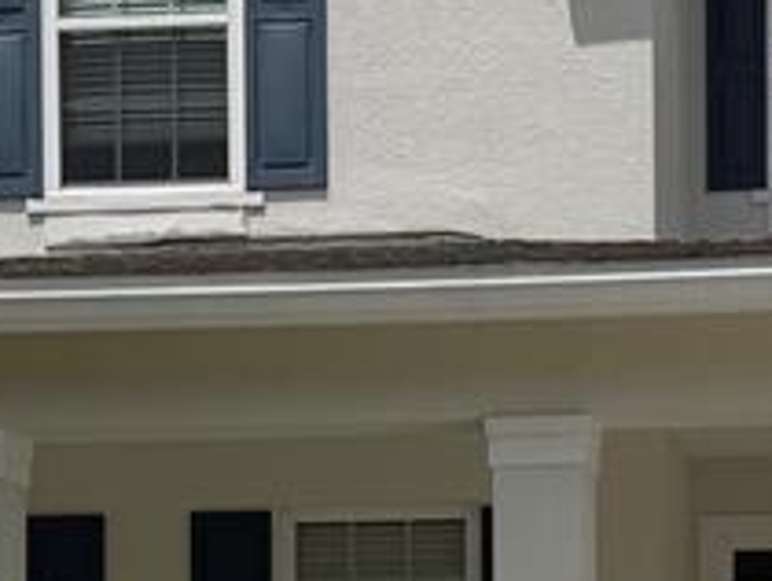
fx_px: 2612
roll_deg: +0.2
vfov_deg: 12.4
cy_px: 688
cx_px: 562
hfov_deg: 16.7
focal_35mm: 117
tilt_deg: +2.4
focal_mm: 6.76
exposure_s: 1/11905
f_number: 1.78
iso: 80
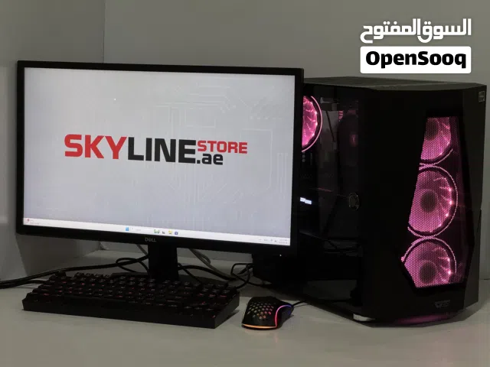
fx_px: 1090
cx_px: 245
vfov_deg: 19.1
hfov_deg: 25.3
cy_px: 184
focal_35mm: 77
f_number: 2.8
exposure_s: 1/100
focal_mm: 9
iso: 160
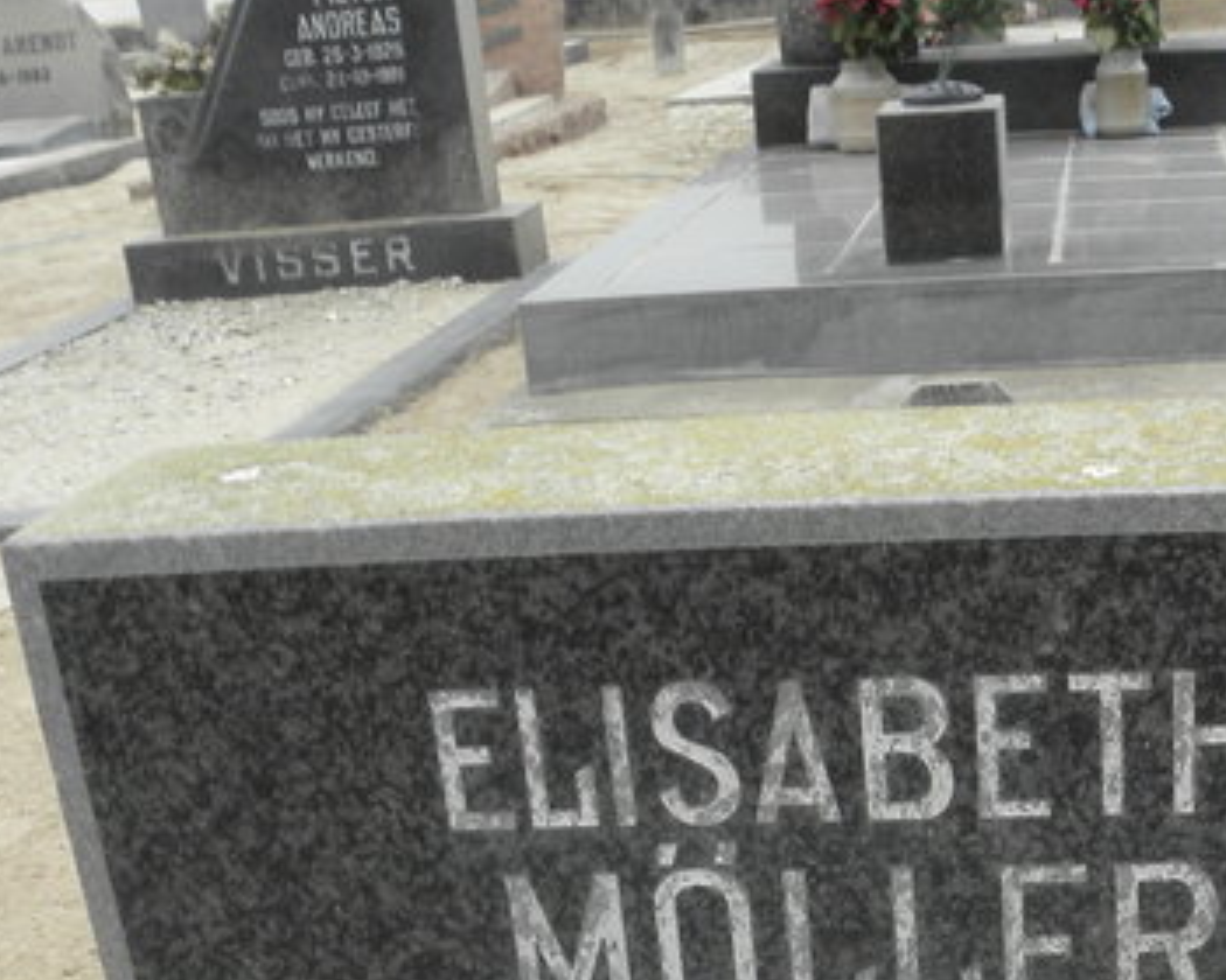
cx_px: 928
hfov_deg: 31.9
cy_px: 980
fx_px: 2105
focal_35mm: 58
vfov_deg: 25.0
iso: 64
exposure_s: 1/80
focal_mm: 4.6
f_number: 5.6
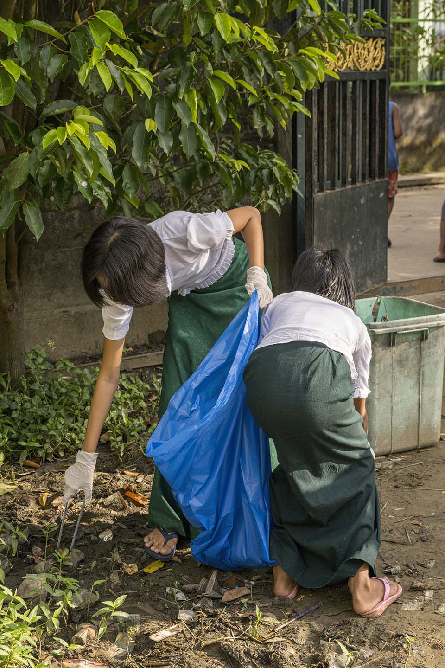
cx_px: 222
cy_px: 334
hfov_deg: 23.4
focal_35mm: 58
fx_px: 1075
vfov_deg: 34.5
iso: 500
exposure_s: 1/500
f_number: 8
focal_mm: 58
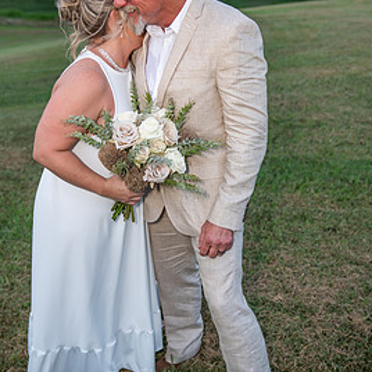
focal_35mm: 50
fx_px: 608
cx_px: 172
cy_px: 128
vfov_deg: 33.8
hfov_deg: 34.0
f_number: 2.8
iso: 400
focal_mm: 35
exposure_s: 1/125
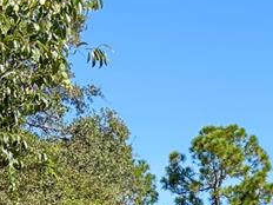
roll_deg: +0.6
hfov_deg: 14.5
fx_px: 907
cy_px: 324
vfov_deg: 12.2
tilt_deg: +3.3
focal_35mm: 115
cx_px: 527
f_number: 1.6
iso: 50
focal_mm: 5.96
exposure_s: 1/2012
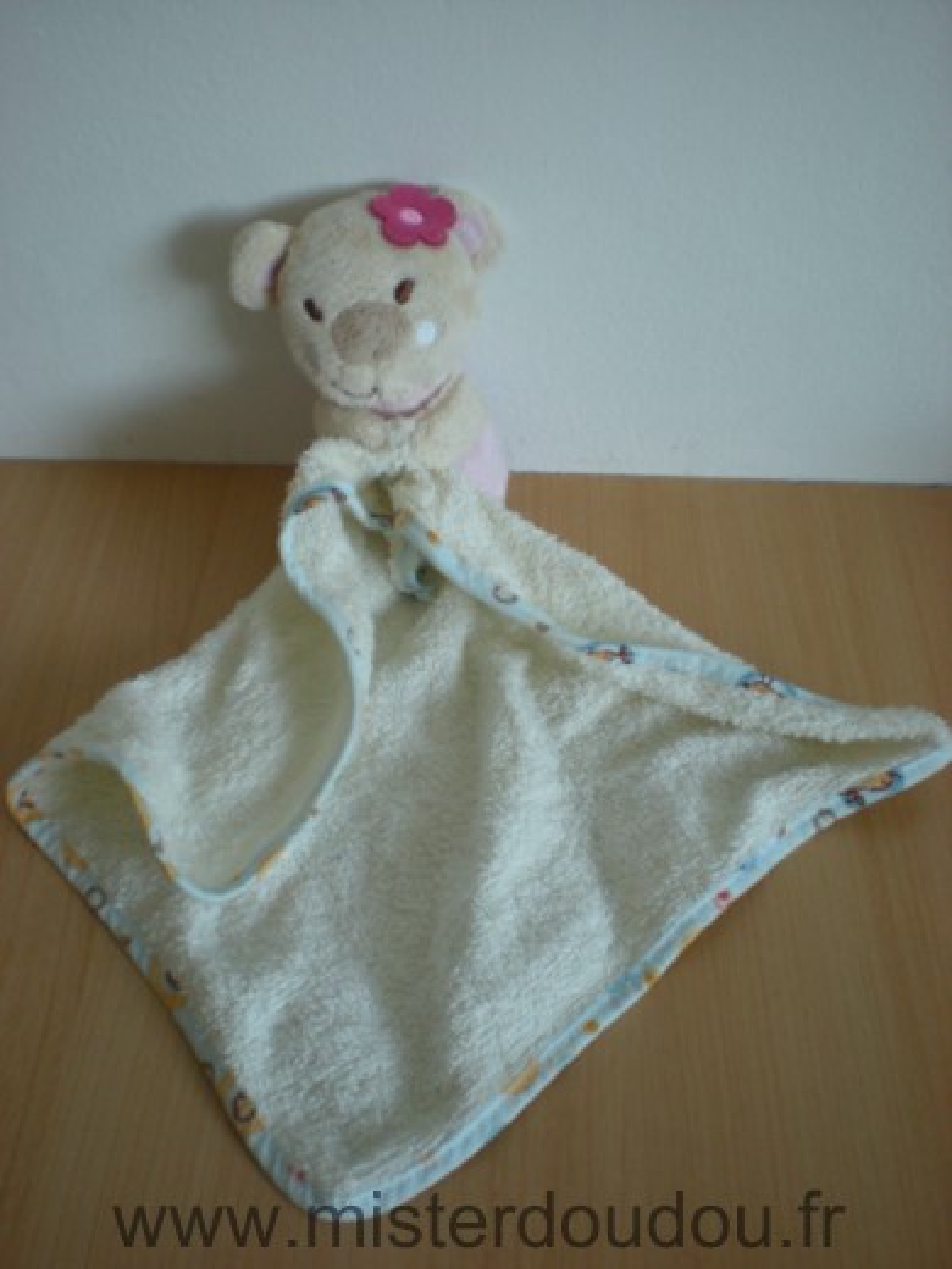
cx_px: 476
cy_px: 634
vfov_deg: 49.0
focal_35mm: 38
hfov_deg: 37.7
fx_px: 1393
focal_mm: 6.3
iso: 200
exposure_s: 1/31
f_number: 3.1
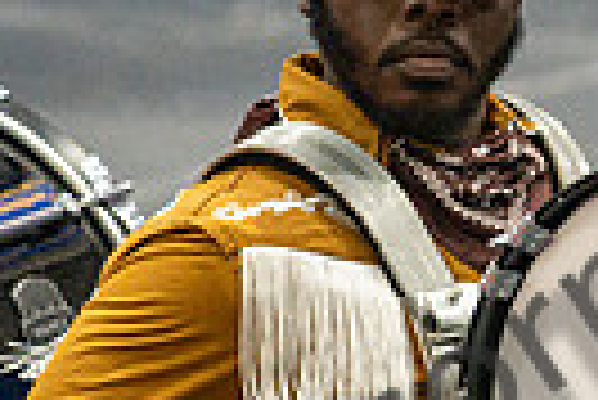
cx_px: 529
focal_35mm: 1046
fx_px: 17394
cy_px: 307
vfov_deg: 1.3
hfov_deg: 2.0
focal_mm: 200
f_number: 4
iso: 6400
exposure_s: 1/500
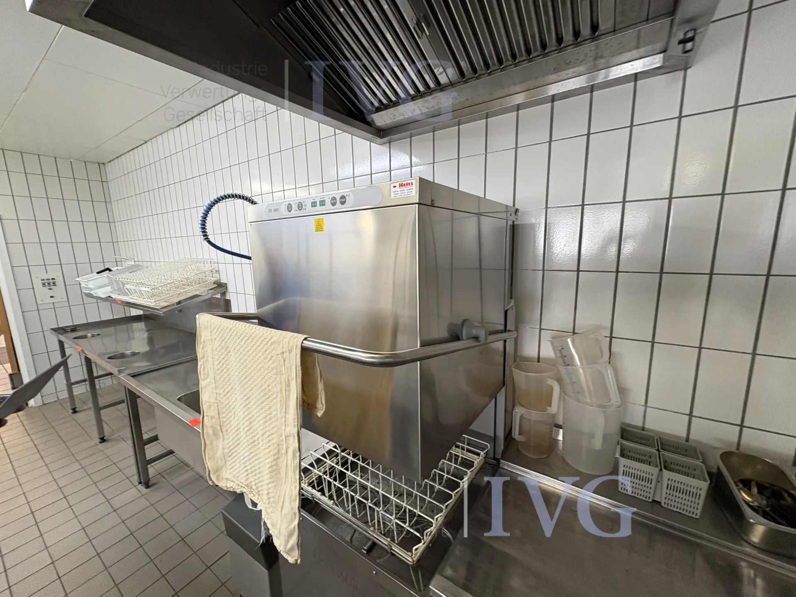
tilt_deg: -8.4
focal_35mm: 14
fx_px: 322
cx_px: 398
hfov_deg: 102.1
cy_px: 298
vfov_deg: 85.7
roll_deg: +2.1
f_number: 2.2
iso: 125
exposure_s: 1/50
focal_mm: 2.22
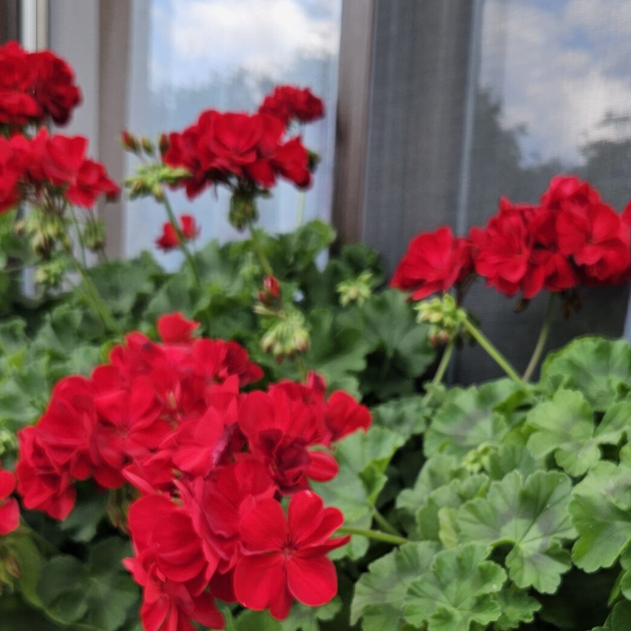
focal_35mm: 50
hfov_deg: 33.7
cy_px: 565
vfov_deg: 32.4
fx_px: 1031
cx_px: 431
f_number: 1.8
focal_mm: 5.4
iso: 25
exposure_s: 1/185
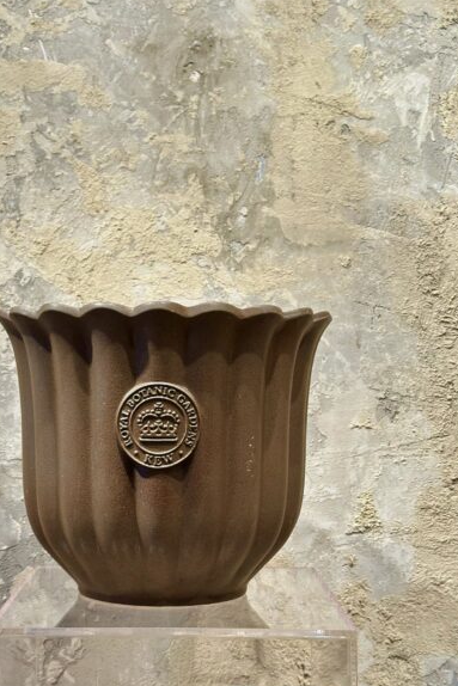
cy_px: 311
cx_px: 181
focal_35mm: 58
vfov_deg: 34.5
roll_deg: -0.9
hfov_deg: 23.4
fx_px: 1106
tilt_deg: +4.0
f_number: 1.78
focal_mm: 6.86
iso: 160
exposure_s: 1/100
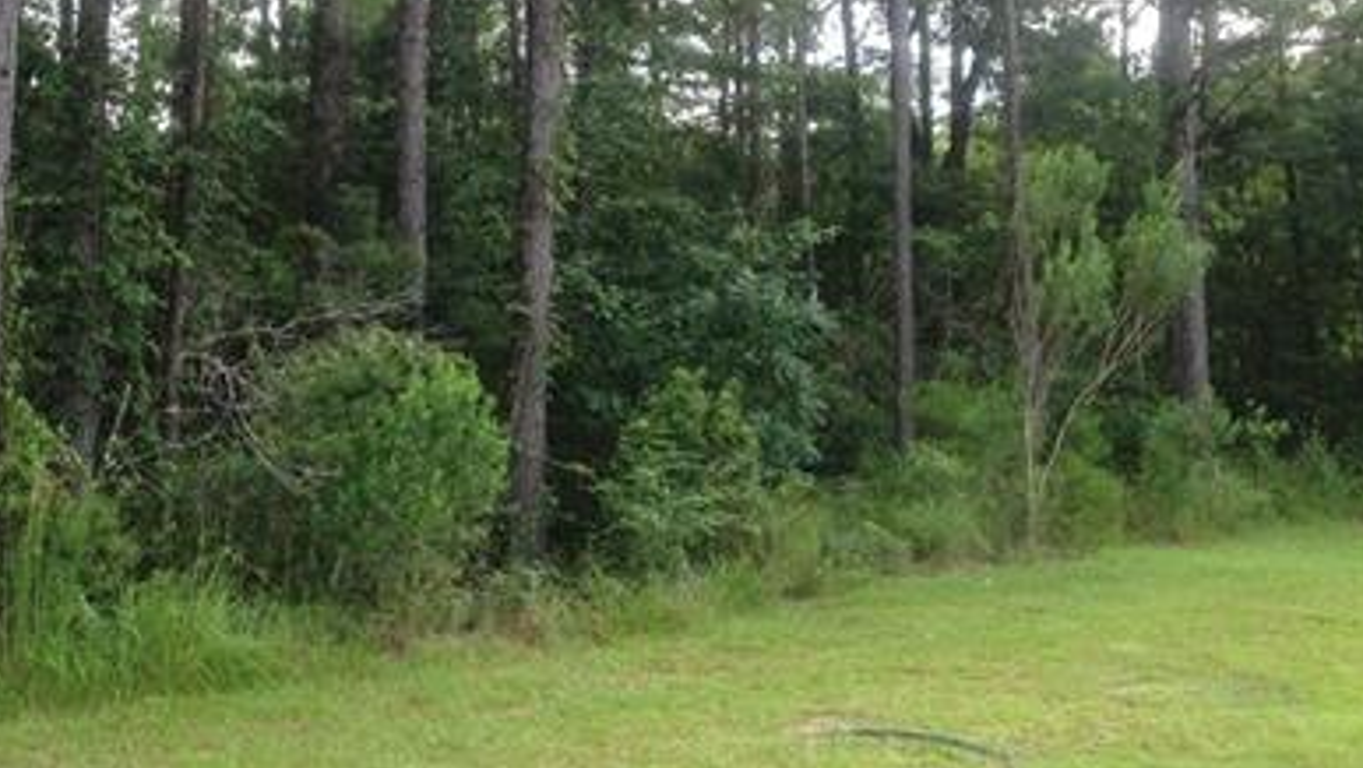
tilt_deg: +8.0
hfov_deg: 33.2
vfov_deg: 18.9
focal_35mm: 63
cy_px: 99
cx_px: 535
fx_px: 2278
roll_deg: +0.5
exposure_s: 1/198
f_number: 2.4
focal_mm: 4.28
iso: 50
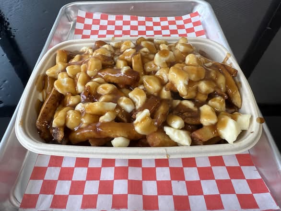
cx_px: 140
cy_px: 106
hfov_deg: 71.6
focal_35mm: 24
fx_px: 195
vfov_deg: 56.9
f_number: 2.2
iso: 100
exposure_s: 1/120
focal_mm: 2.22
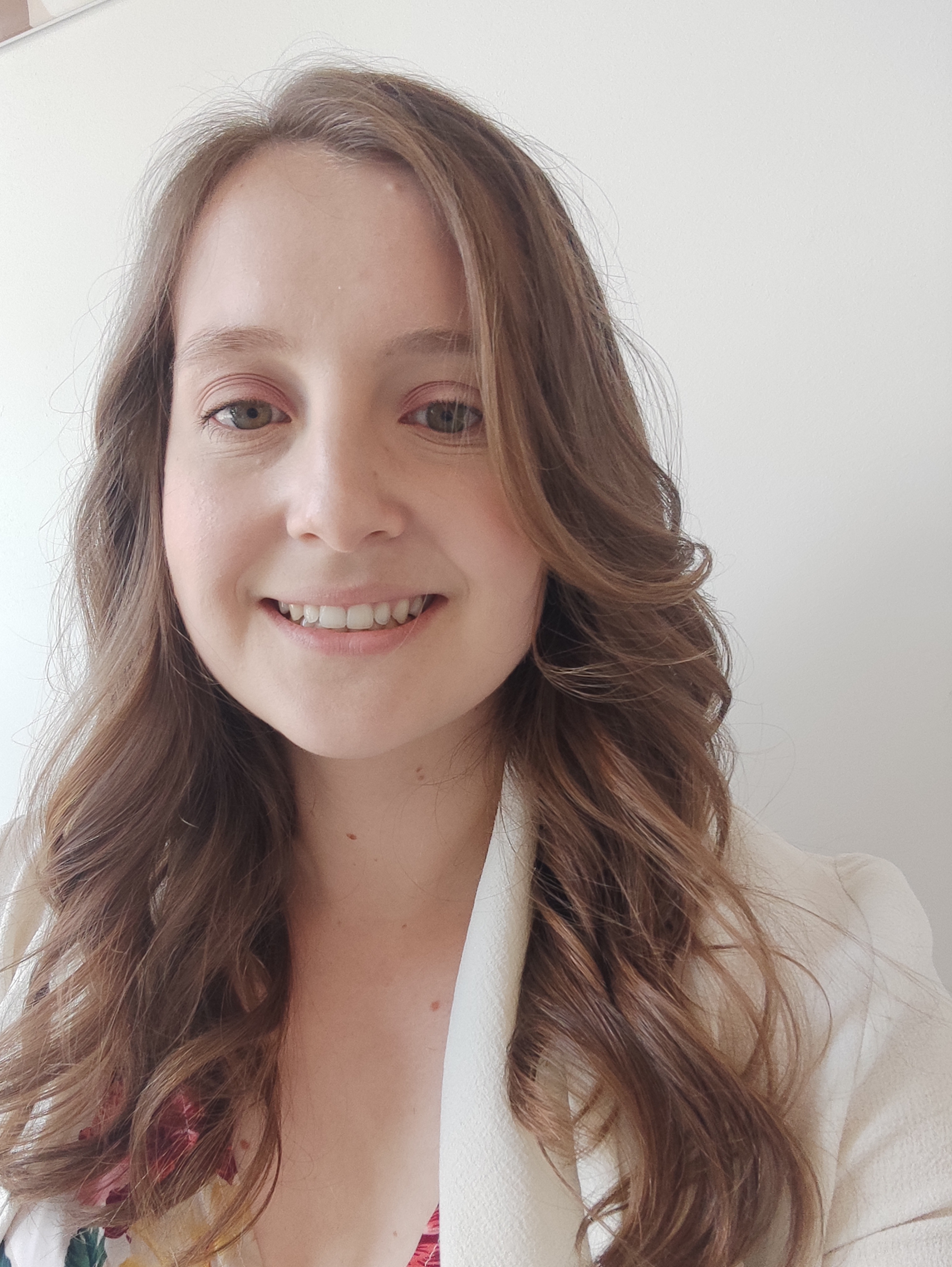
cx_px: 406
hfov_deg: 58.7
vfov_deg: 73.8
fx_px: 842
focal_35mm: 23
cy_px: 672
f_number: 2.45
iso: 82
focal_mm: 3.49
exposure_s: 1/120
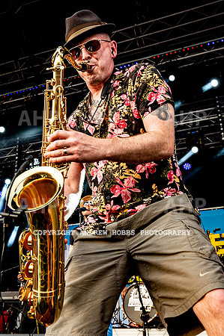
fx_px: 387
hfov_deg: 32.2
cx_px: 97
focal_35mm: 41
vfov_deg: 46.9
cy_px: 143
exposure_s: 1/500
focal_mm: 24
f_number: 5
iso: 720
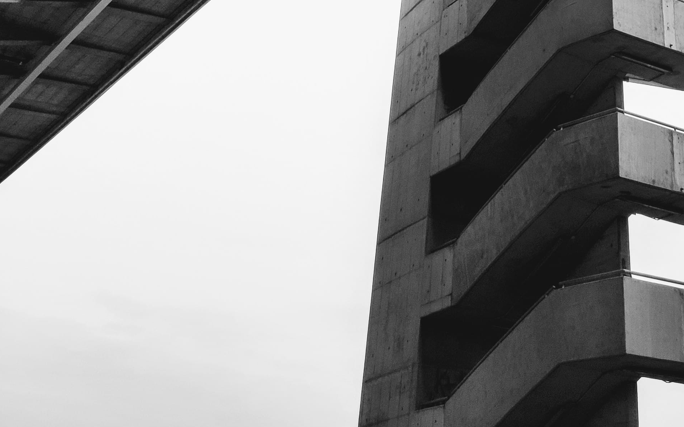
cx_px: 537
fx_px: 839
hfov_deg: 42.6
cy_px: -248
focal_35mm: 45
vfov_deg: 22.4
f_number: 1.9
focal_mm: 3.94
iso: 100
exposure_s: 1/262
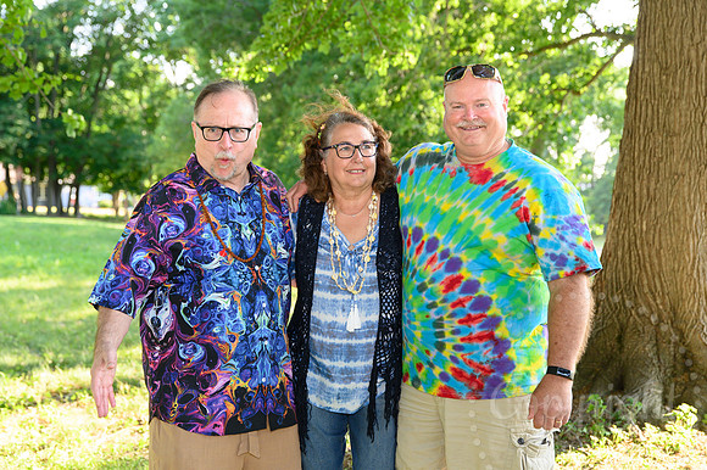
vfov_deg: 26.0
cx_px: 354
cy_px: 235
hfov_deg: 38.2
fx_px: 1021
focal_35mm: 52
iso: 800
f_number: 3.5
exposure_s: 1/320
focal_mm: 52
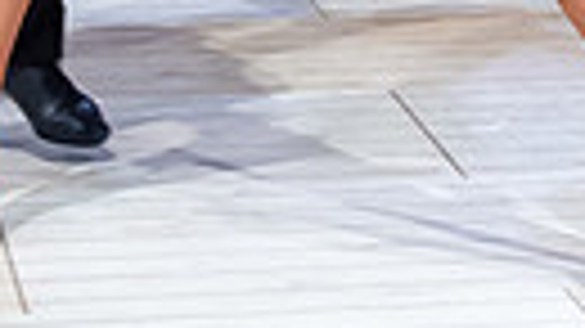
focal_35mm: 249
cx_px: 517
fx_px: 3861
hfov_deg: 8.6
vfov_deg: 4.7
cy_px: -637
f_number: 3
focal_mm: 46
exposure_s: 1/400
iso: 3200
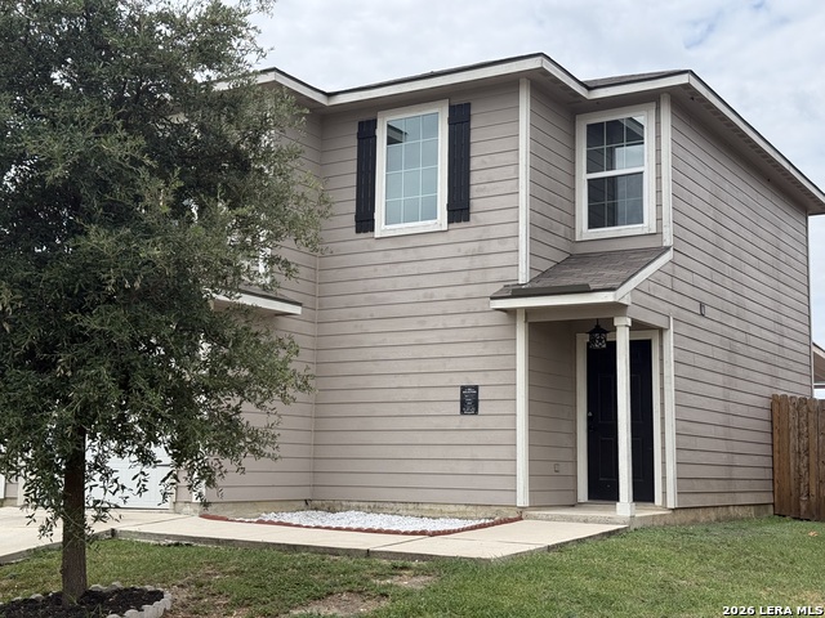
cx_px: 412
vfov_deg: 30.3
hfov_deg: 39.7
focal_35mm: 48
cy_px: 309
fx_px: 1144
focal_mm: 6.76
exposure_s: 1/4329
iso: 80
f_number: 1.78
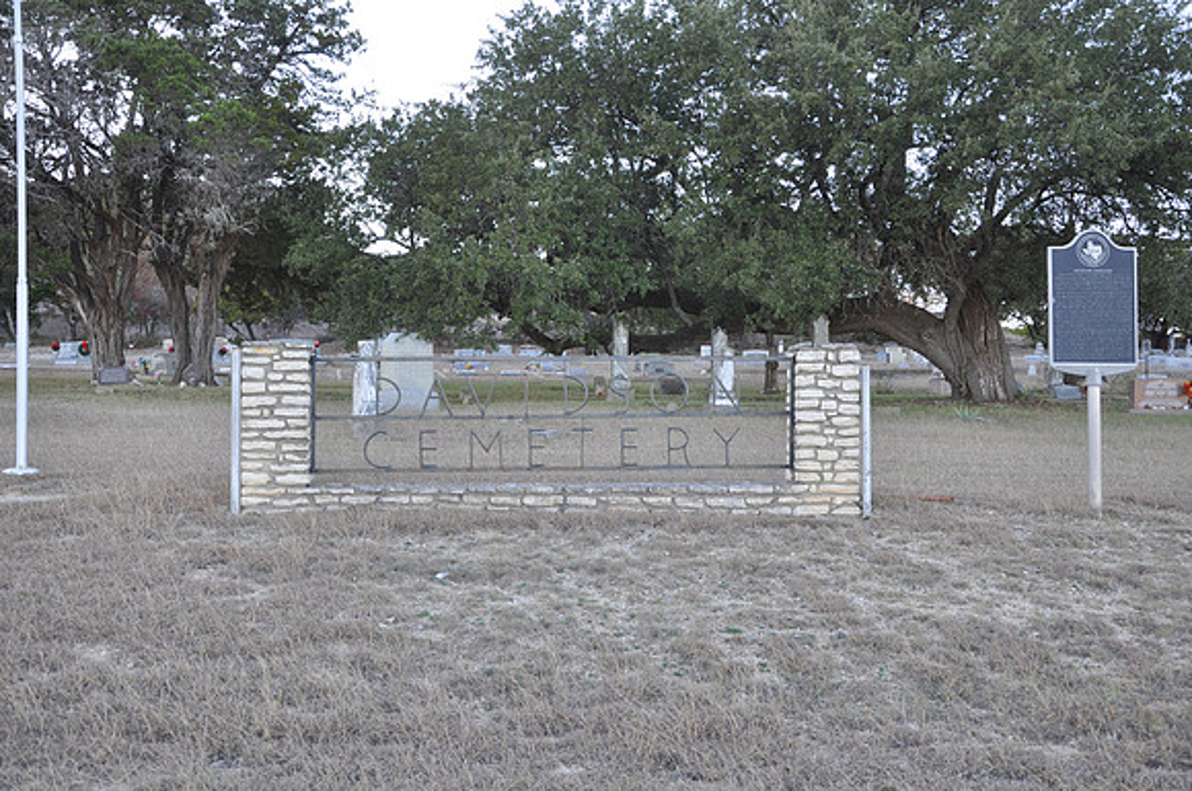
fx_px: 1190
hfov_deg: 53.2
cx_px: 596
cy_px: 396
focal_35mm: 36
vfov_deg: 36.8
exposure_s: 1/40
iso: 200
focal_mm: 24
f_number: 6.3
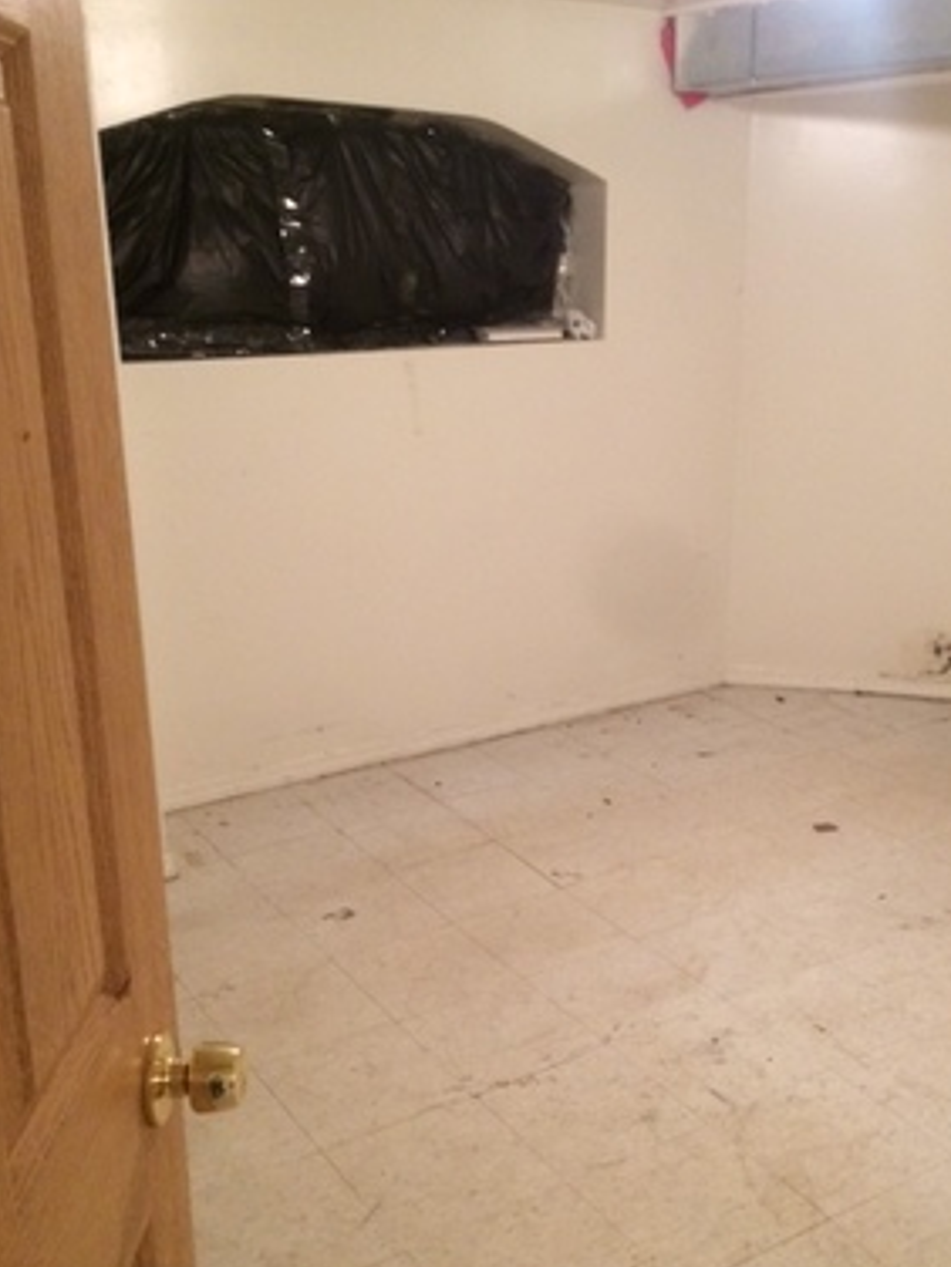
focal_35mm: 37
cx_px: 583
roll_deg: -1.0
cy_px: 644
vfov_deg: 50.1
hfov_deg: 38.5
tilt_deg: -18.1
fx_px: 1355
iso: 250
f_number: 2.2
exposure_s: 1/24
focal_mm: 4.15
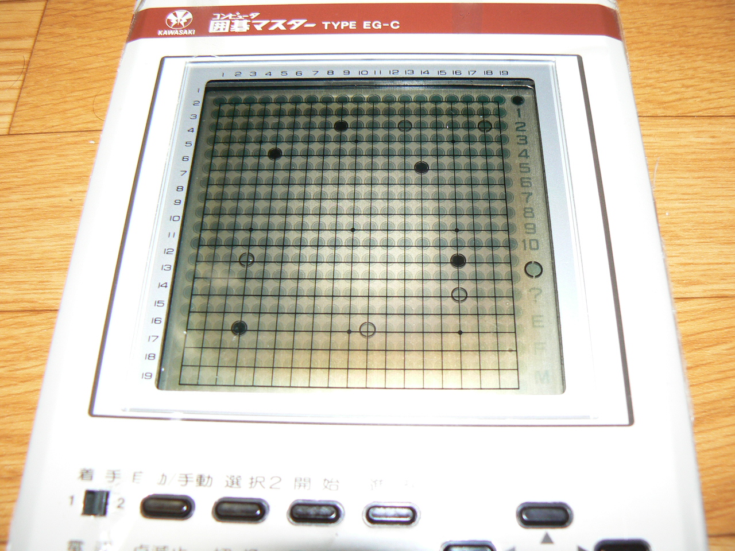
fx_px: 764
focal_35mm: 36
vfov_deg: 39.7
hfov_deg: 51.4
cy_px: 276
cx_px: 368
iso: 100
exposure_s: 1/30
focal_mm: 6
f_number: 2.8
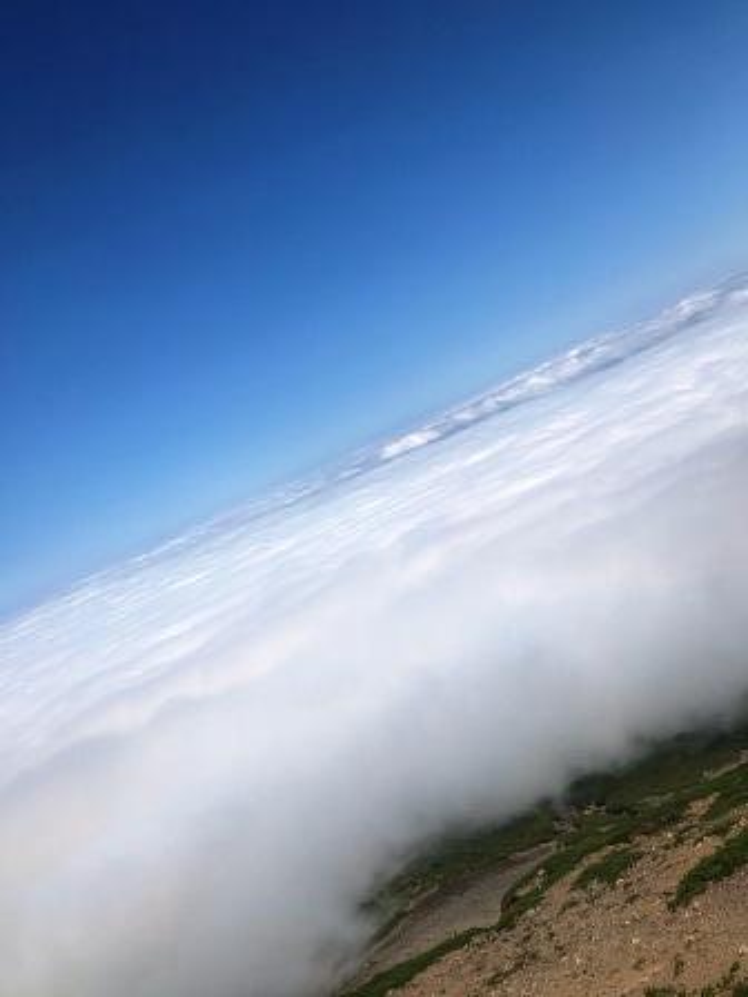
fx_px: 807
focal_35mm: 28
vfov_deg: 63.4
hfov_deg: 49.7
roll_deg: +25.9
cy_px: 498
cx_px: 374
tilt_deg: -3.0
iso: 25
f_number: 1.8
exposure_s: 1/8772
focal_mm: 3.99
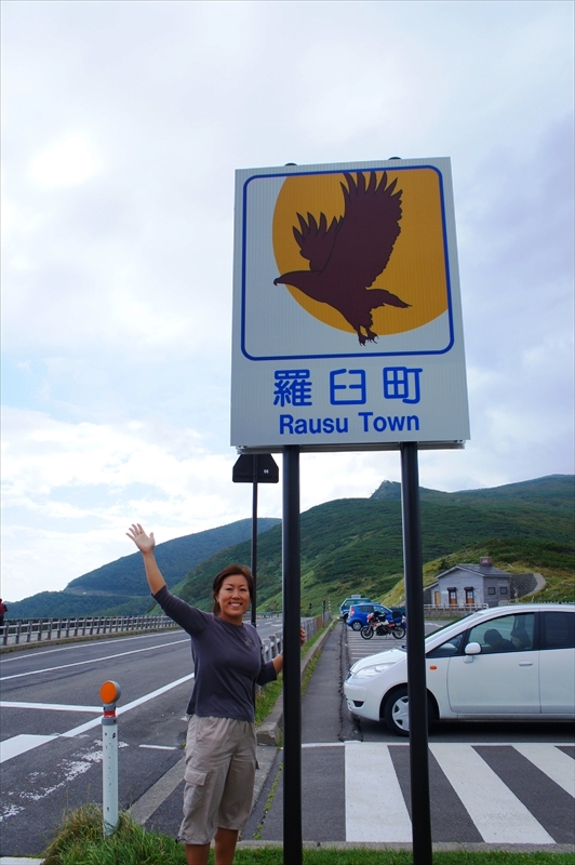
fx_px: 720
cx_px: 288
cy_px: 432
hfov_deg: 43.5
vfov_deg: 62.0
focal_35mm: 30
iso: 200
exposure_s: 1/500
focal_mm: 20
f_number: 6.3
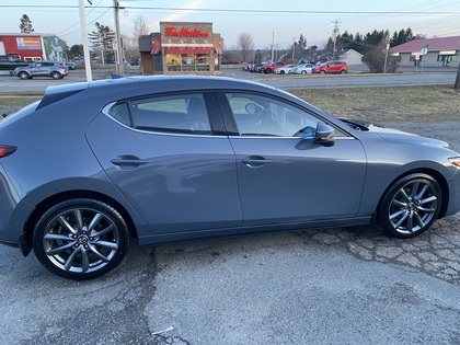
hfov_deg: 67.3
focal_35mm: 26
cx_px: 230
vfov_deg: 53.1
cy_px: 172
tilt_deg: -16.3
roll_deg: +1.0
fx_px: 346
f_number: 1.8
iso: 125
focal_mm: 4.25
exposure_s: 1/71
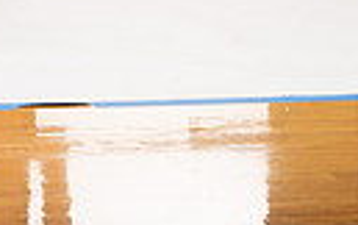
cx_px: -25
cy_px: -347
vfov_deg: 6.5
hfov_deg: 10.8
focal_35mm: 192
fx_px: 1876
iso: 250
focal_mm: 54
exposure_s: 1/250
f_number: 5.6
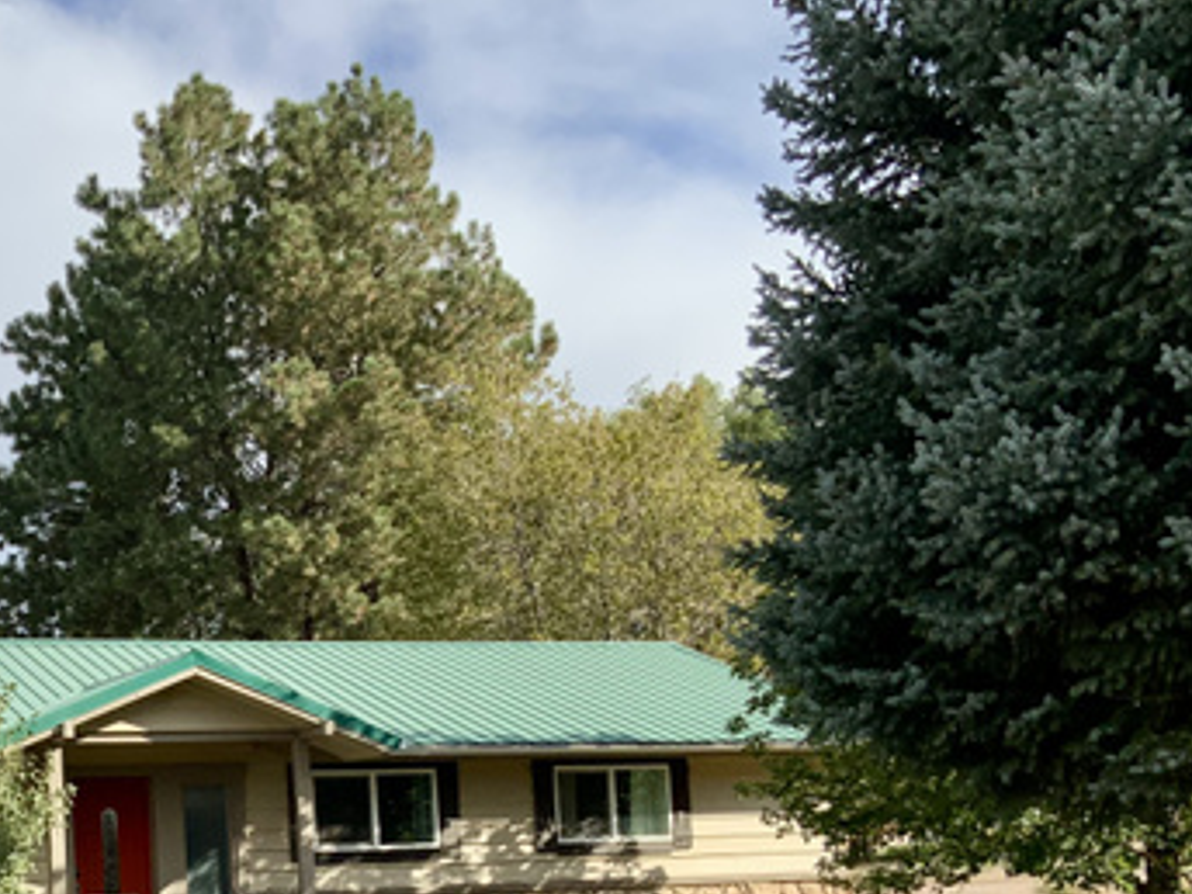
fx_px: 1859
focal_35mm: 54
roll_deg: +3.6
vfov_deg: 26.3
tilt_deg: +3.0
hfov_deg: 33.9
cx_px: 149
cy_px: 773
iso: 16
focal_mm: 3
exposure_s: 1/1848
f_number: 1.8
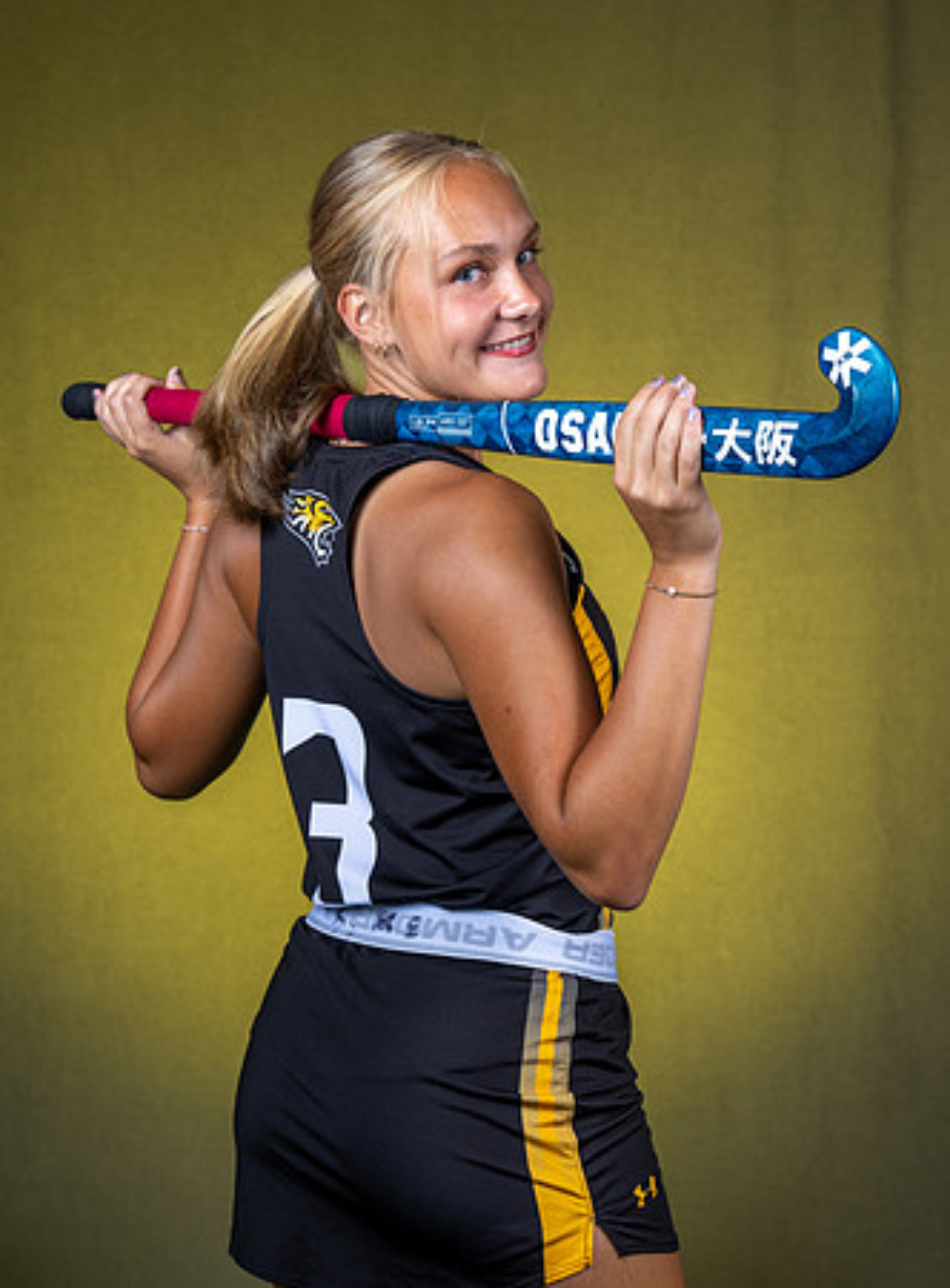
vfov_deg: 22.9
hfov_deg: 17.0
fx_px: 3173
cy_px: 582
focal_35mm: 86
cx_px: 577
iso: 100
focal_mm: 54
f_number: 7.1
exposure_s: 1/160
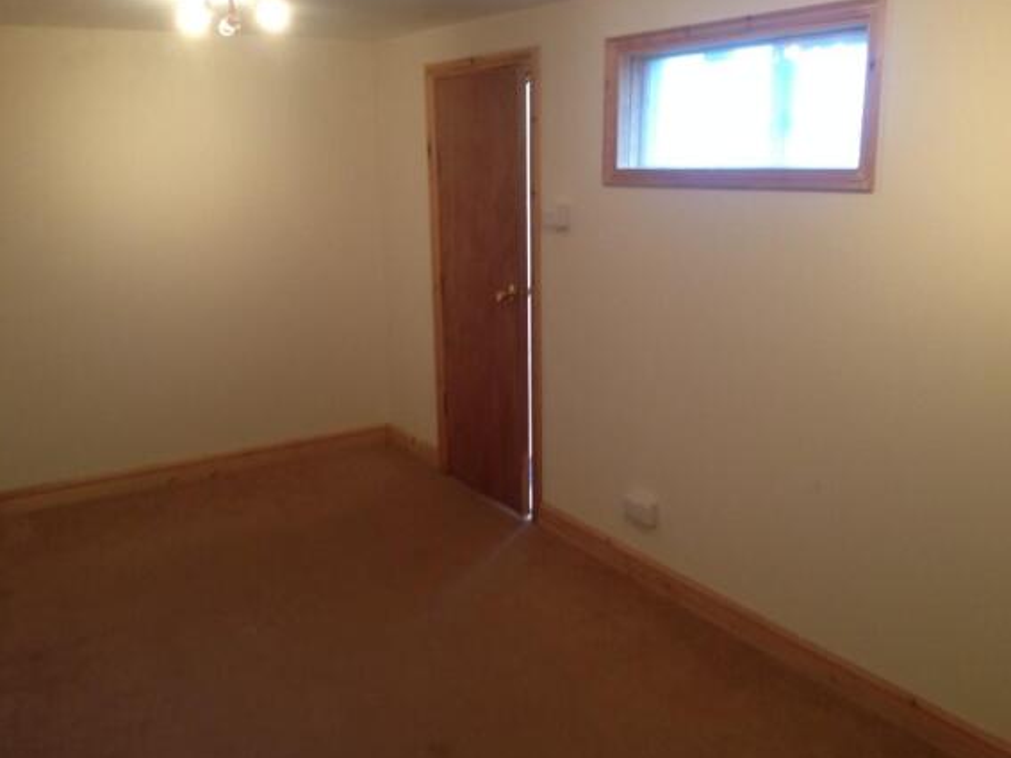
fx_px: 1051
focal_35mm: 36
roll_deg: -0.6
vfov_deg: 39.6
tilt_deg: -14.3
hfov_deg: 51.4
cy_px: 384
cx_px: 506
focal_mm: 4.28
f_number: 2.4
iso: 100
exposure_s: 1/20
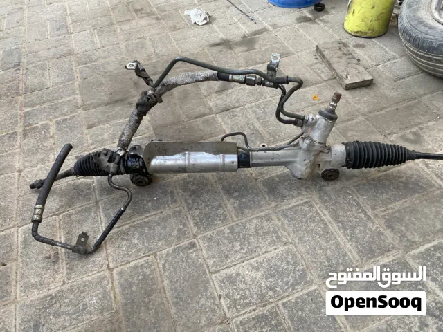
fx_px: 333
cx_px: 222
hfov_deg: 67.3
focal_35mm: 26
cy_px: 166
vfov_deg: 53.1
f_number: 1.8
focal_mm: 4.25
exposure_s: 1/122
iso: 100
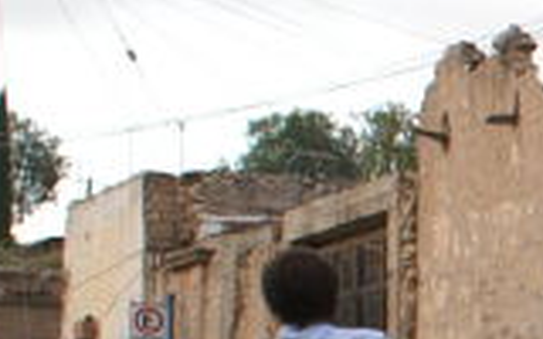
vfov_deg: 8.5
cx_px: 1332
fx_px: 2264
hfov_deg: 11.3
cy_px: 436
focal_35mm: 153
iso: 100
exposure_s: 1/80
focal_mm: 20
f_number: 6.3
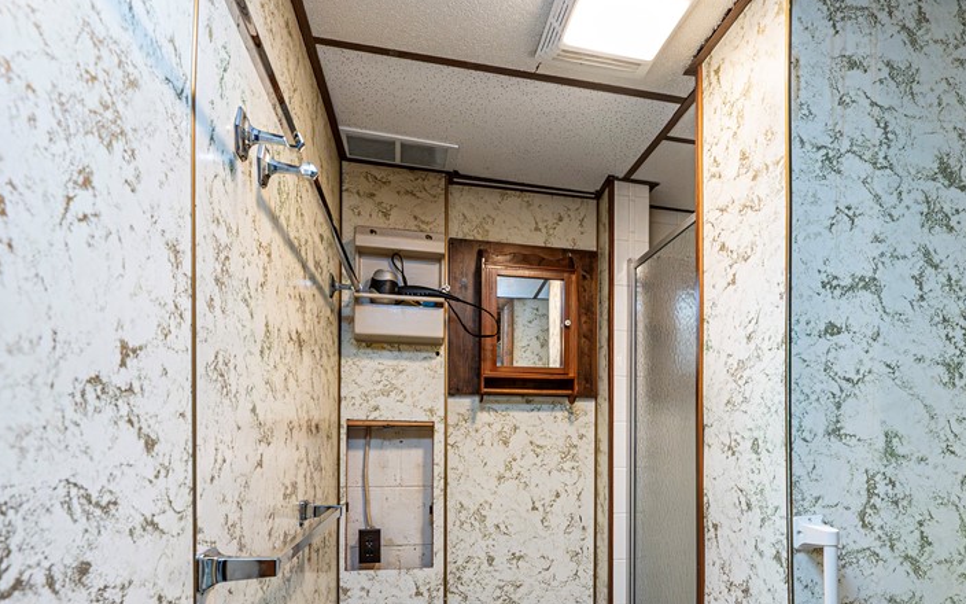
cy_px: 447
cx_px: 559
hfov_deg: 79.1
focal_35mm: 22
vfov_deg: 52.8
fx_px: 579
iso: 4000
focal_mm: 14
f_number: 8
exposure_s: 1/60
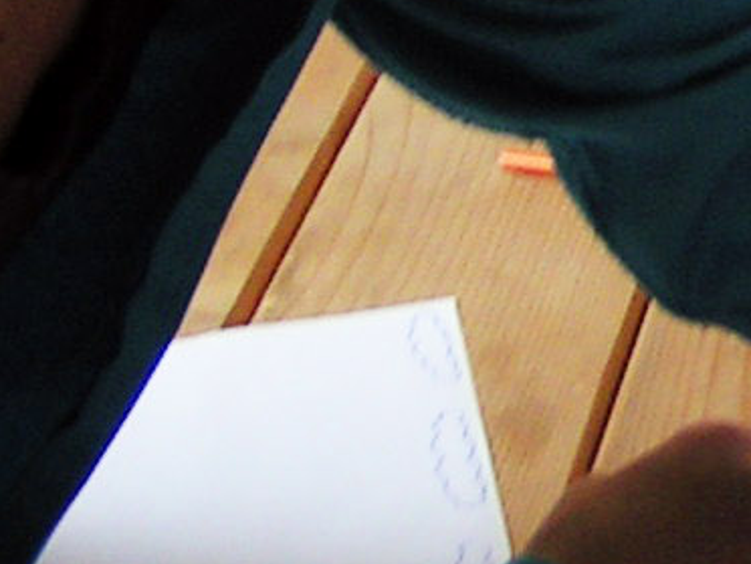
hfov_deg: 9.0
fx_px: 4534
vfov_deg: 7.0
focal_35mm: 209
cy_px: -144
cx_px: 1415
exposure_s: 1/40
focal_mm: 5.8
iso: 50
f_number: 3.5
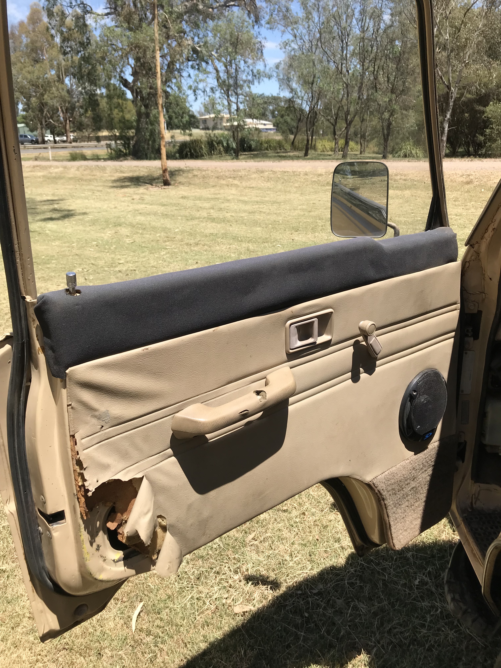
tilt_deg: -19.0
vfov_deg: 63.4
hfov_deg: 49.7
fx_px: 540
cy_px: 334
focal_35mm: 28
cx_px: 250
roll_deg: +1.3
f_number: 1.8
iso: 20
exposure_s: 1/1650
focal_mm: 3.99
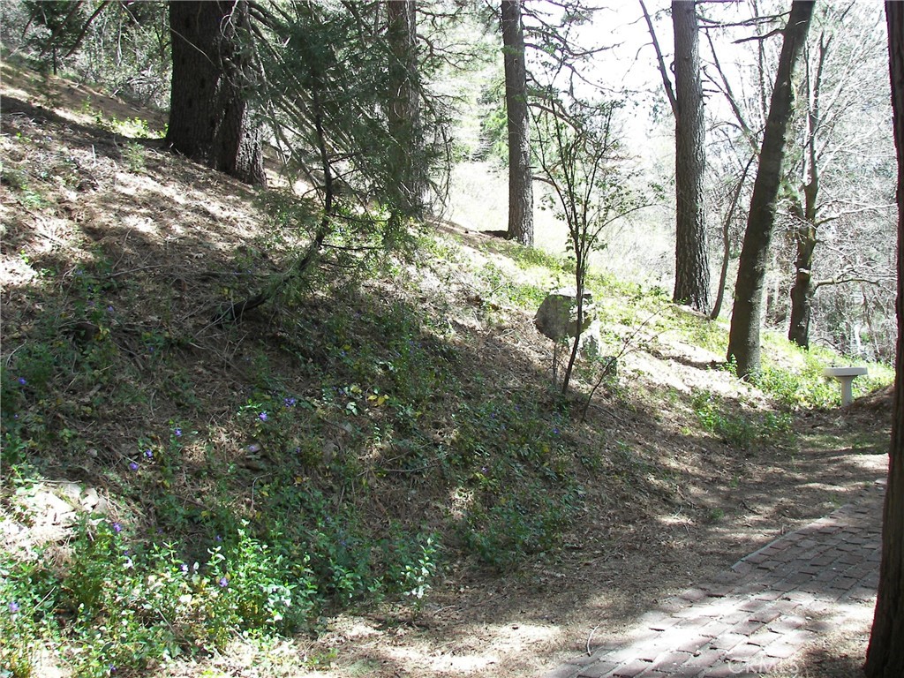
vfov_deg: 39.7
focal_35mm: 36
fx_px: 940
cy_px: 339
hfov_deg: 51.4
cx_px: 452
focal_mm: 6
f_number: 2.8
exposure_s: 1/100
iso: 50
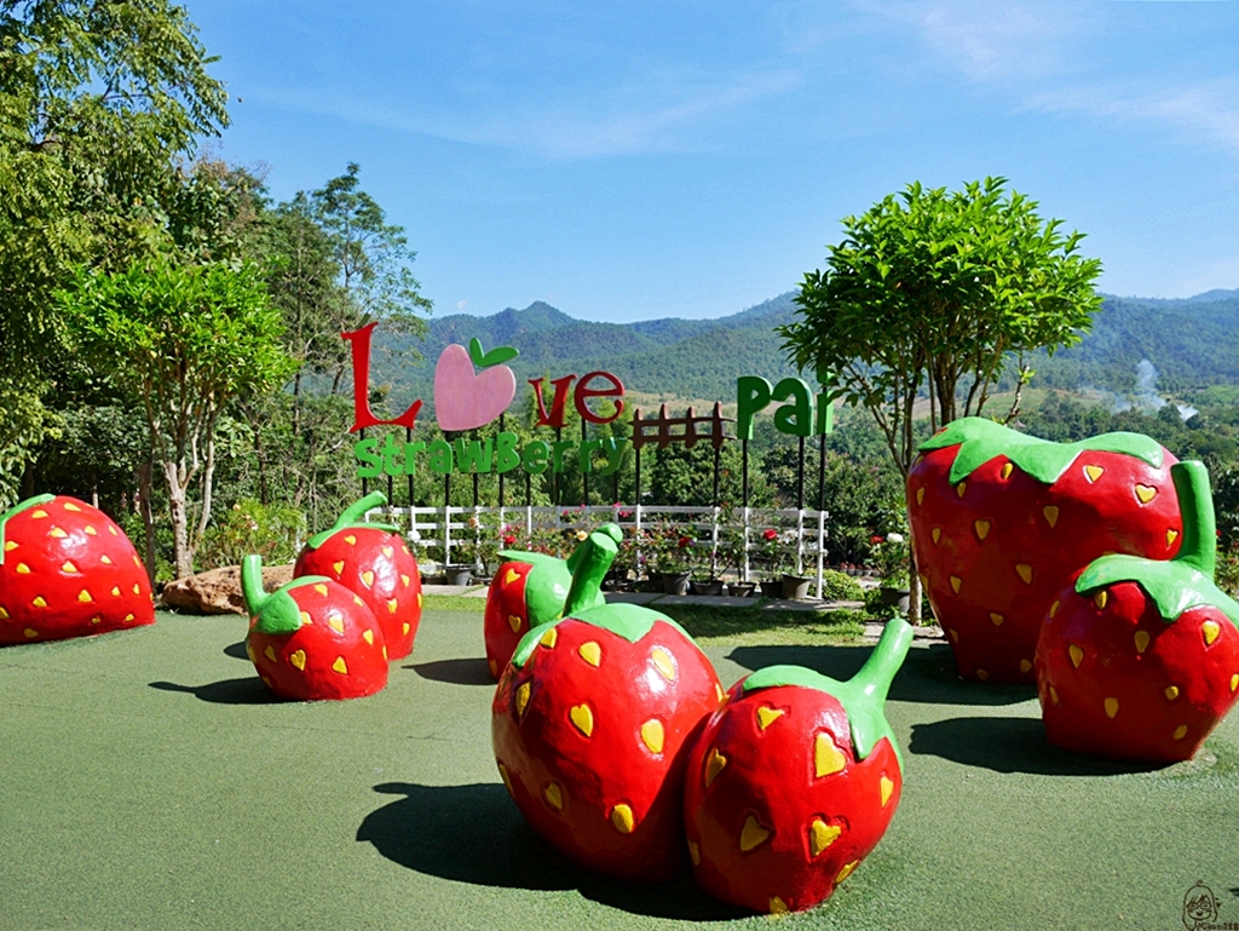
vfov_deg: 49.8
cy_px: 466
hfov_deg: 63.4
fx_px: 1003
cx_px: 620
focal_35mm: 28
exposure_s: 1/400
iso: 200
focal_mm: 14
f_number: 6.3
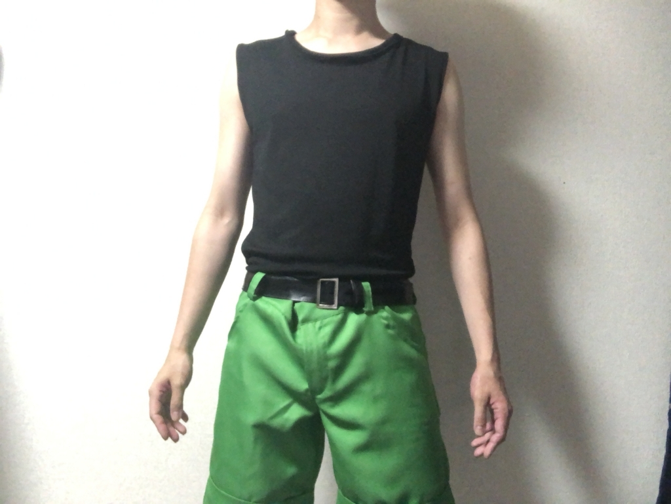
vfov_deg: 44.2
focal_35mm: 32
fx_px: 621
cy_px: 252
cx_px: 336
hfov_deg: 56.8
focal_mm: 2.87
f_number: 2.2
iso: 500
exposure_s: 1/15
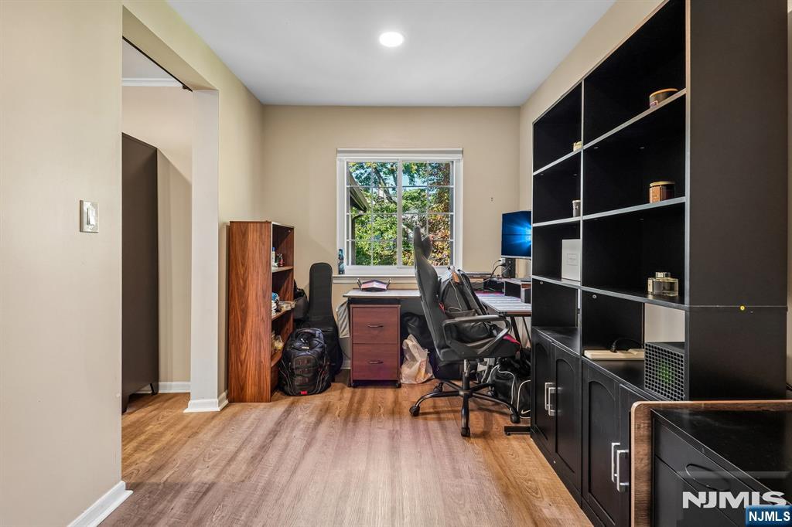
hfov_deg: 96.8
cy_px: 264
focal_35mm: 16
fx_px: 352
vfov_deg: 73.7
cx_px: 396
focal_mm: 16
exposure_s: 1/13
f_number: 8
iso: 500
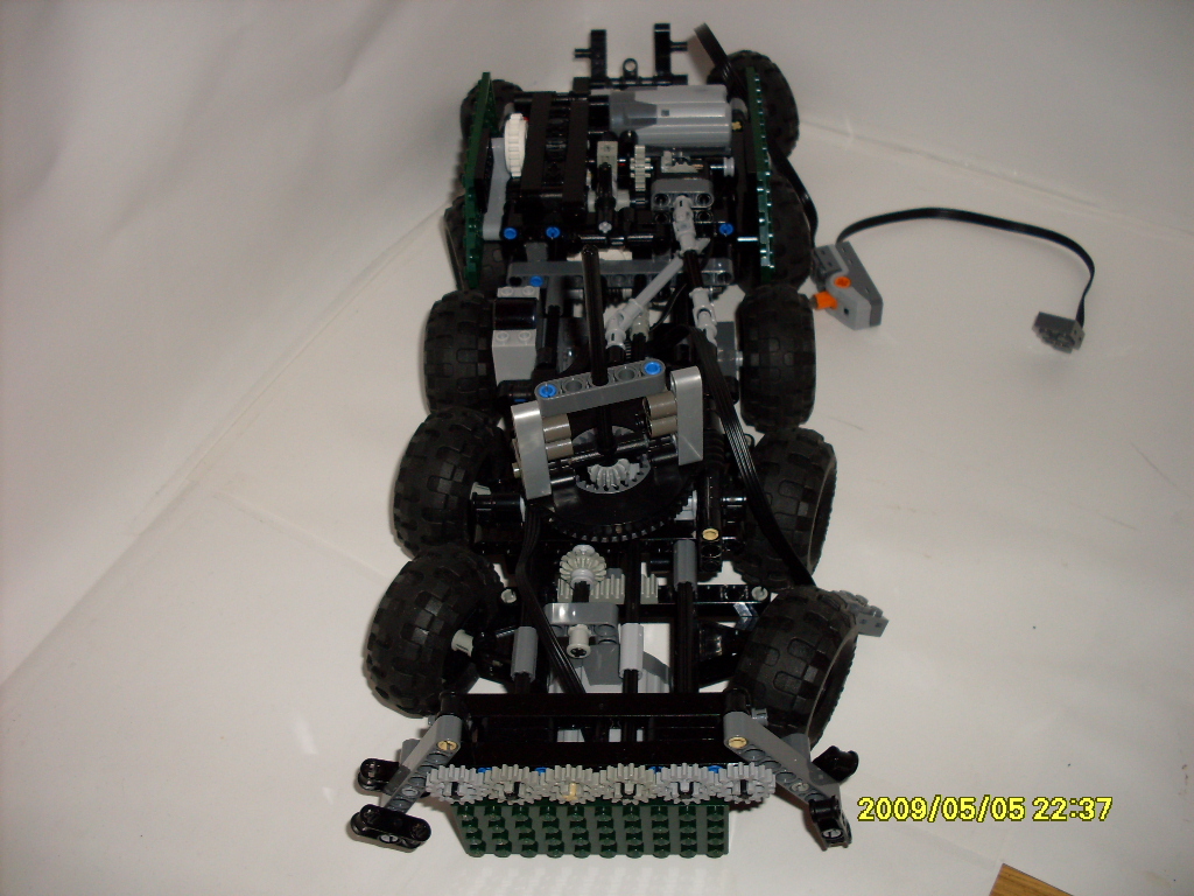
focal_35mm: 38
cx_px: 597
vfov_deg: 37.7
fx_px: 1311
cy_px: 448
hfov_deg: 49.0
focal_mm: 6.3
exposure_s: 1/45
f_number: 2.8
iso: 100
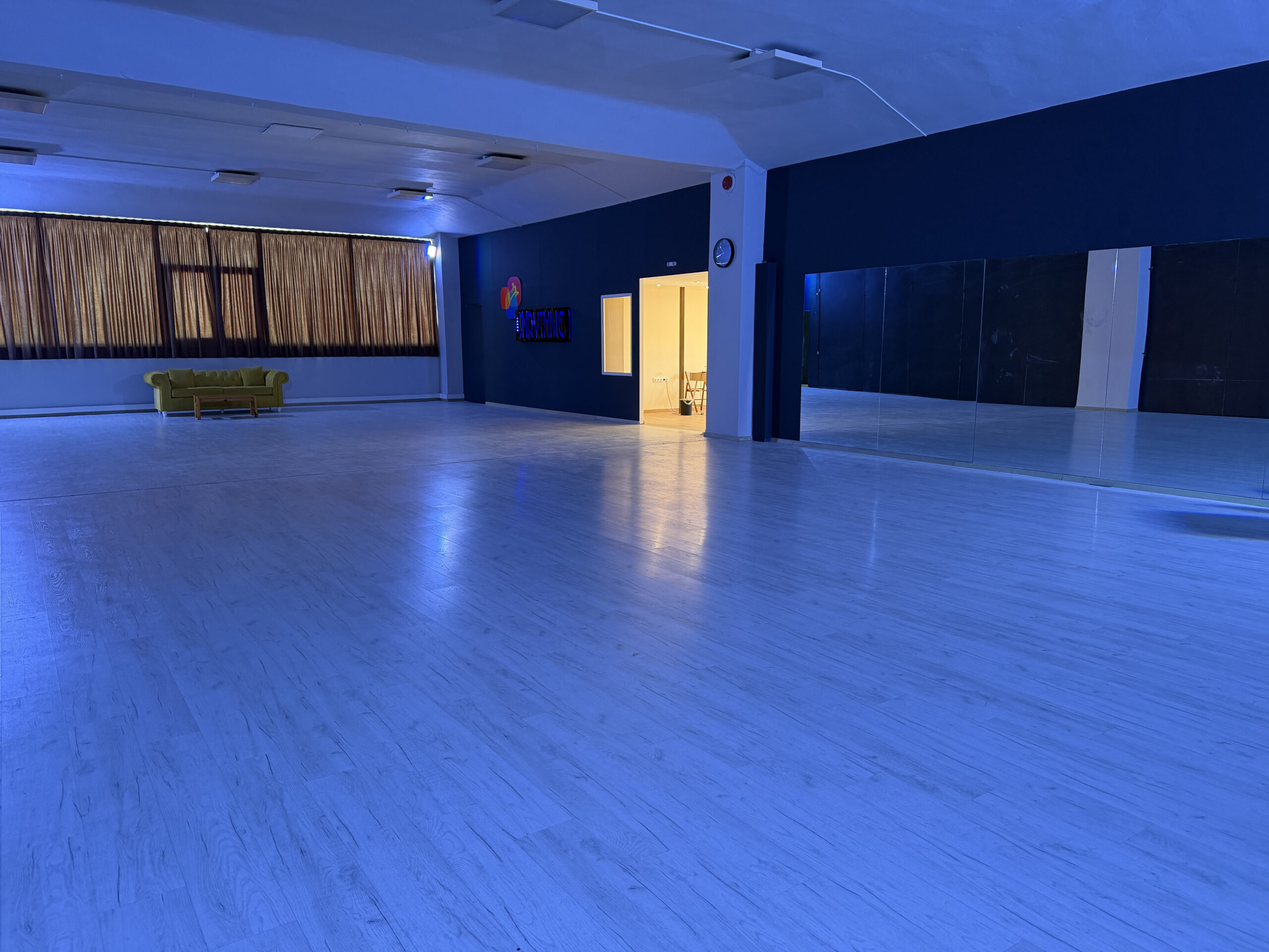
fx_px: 880
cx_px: 634
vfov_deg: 56.8
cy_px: 476
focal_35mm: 24
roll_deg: +0.4
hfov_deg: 71.6
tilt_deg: -9.0
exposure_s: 1/50
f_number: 1.78
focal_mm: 6.76
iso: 250
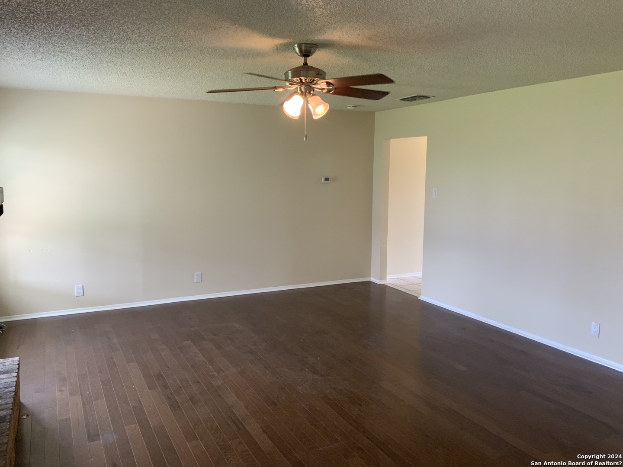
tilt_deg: -6.2
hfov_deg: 61.7
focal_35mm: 29
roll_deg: +0.3
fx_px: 522
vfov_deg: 48.2
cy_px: 234
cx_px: 312
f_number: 1.8
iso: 80
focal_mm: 3
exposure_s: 1/60
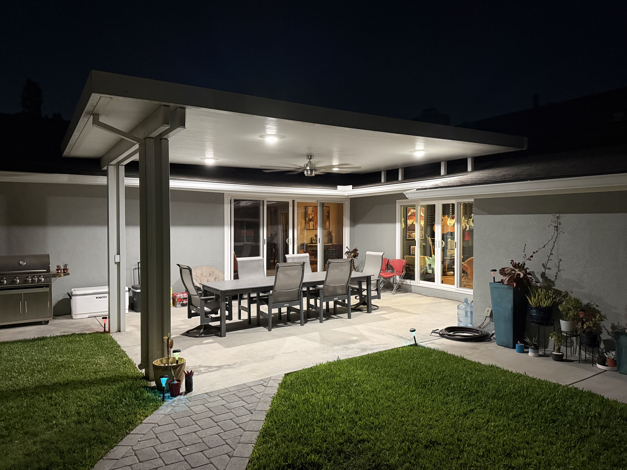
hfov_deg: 71.6
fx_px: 435
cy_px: 235
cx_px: 314
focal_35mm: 24
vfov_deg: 56.8
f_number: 1.78
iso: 800
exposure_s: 1/40
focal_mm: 6.76
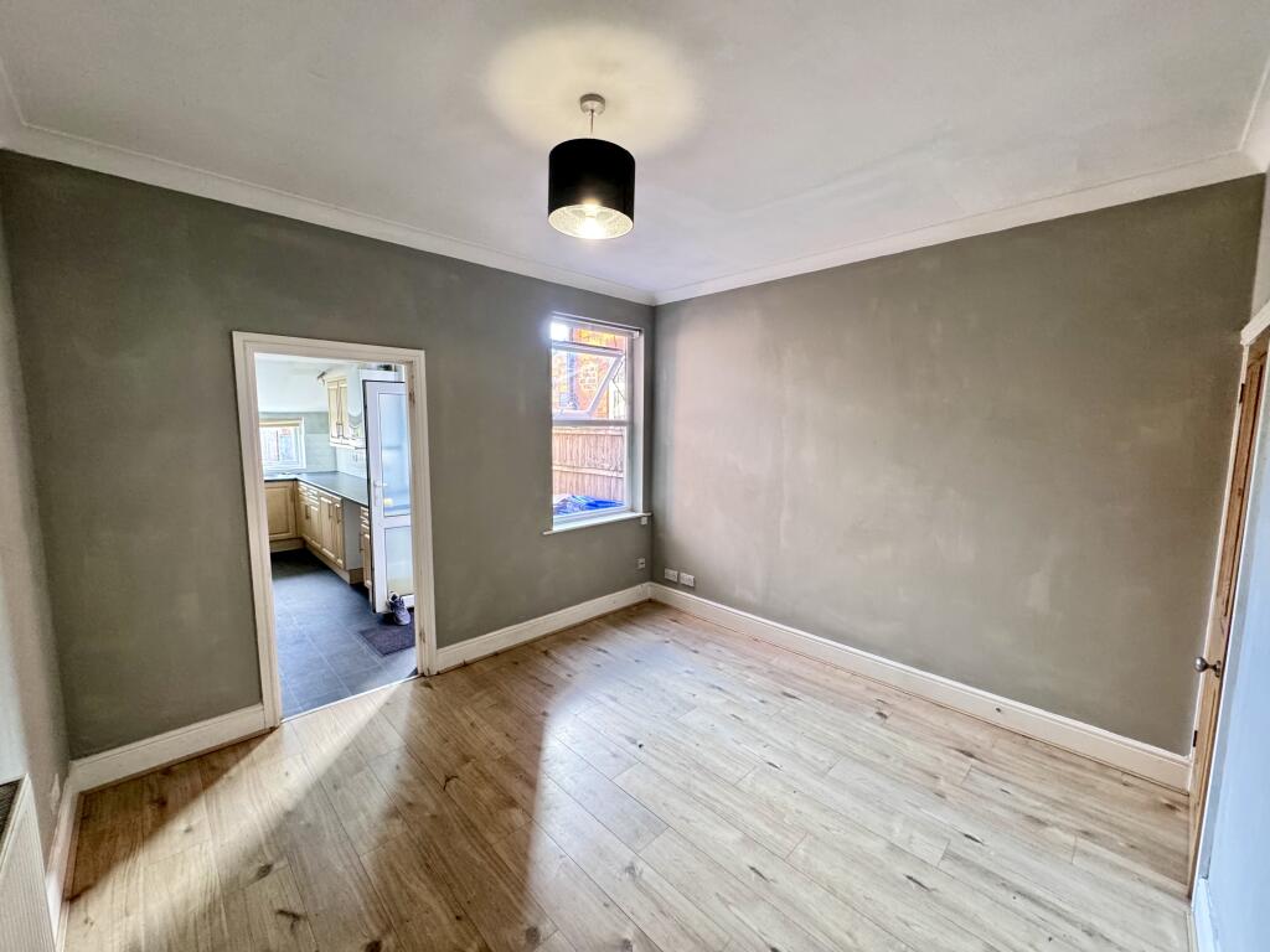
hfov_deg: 102.1
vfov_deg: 85.7
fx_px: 514
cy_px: 476
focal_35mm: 14
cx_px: 635
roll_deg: -0.4
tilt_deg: -6.9
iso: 320
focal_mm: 2.22
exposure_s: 1/70
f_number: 2.2
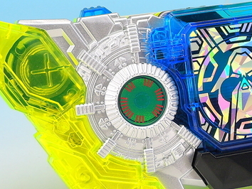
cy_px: -40
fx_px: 1158
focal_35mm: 159
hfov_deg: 12.2
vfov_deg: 9.2
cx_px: 271
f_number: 5
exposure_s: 1/8
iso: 80
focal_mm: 11.8
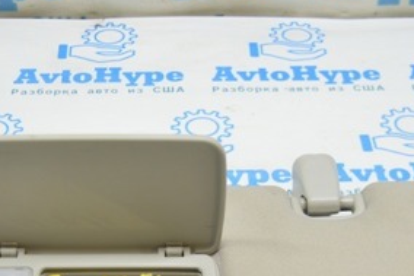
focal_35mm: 91
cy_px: 294
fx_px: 1047
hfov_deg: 22.3
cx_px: 152
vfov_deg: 14.7
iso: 400
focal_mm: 27
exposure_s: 1/40
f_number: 4
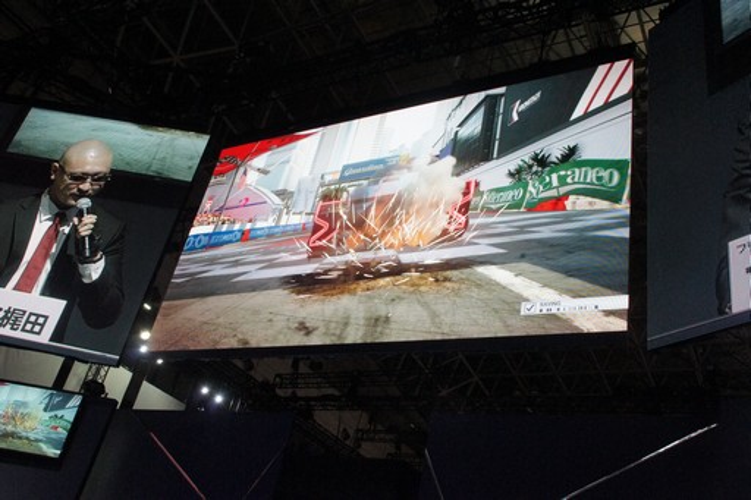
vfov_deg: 39.9
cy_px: 250
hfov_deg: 57.2
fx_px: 688
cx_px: 376
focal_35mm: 33
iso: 1600
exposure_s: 1/60
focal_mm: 22
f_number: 11
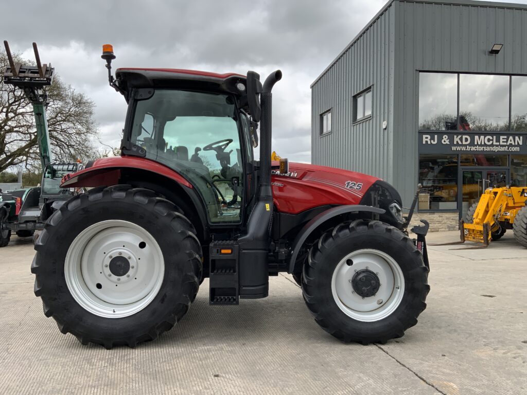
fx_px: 442
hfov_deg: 61.7
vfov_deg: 48.2
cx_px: 264
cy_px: 198
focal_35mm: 29
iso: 16
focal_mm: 3
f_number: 1.8
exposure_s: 1/869
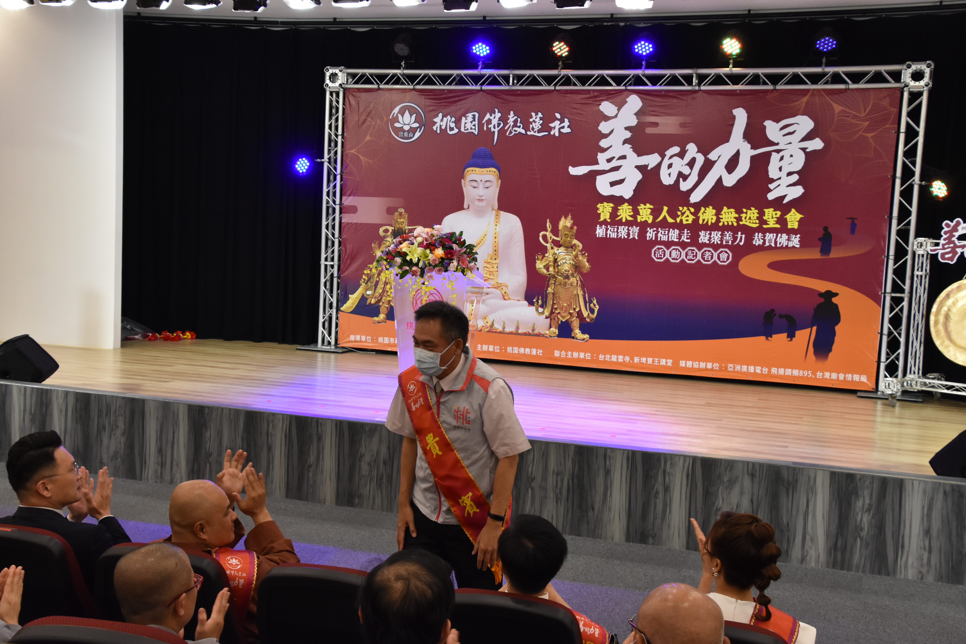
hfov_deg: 46.4
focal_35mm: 42
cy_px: 322
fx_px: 1127
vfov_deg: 31.9
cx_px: 483
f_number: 5.6
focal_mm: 28
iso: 1600
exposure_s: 1/125
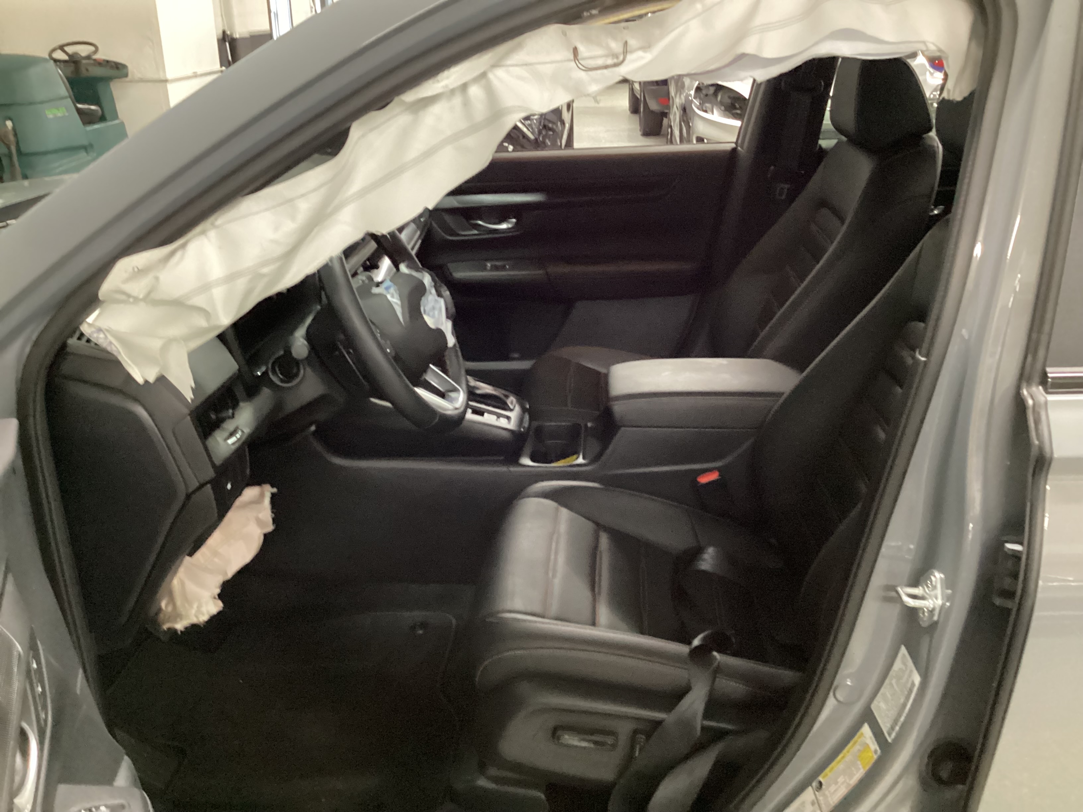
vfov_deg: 45.4
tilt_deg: -22.4
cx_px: 542
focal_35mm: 31
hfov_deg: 58.4
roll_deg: +0.9
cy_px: 406
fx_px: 970
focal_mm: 3.3
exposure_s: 1/20
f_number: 2.4
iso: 640
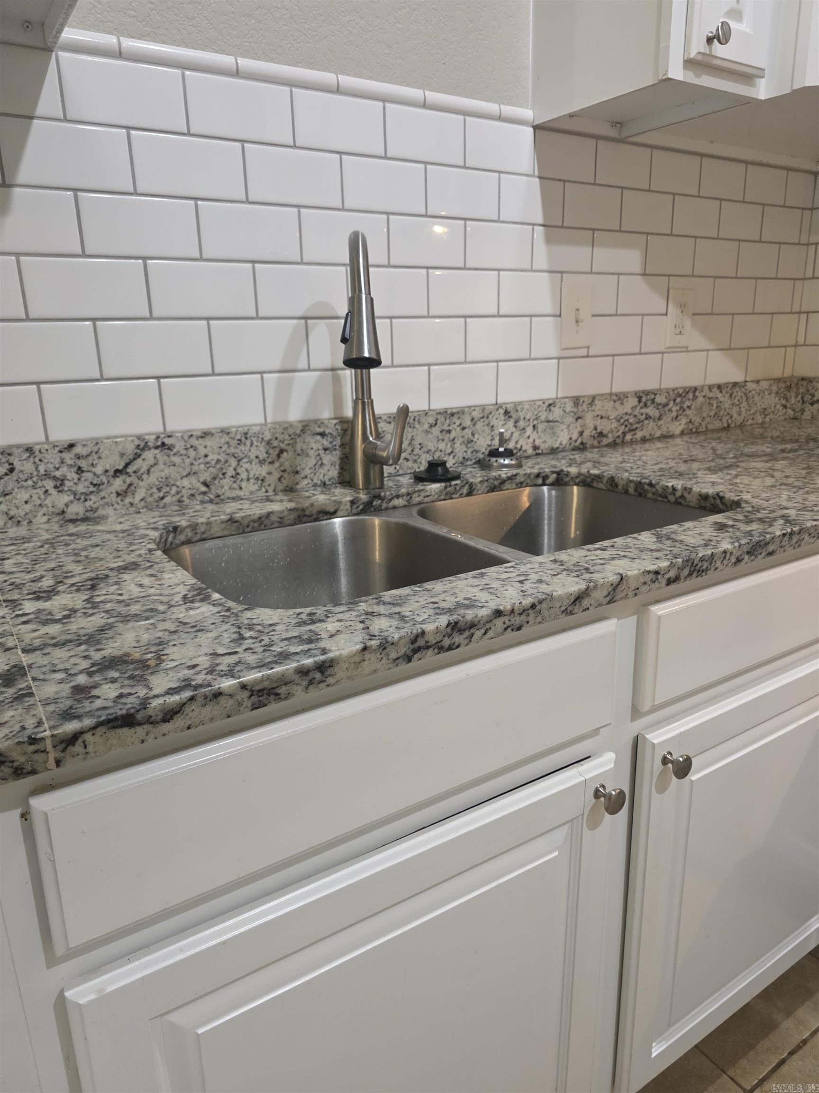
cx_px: 410
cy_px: 546
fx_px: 726
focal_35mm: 23
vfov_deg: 73.9
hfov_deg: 58.9
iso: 800
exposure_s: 1/120
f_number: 1.7
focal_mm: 6.3
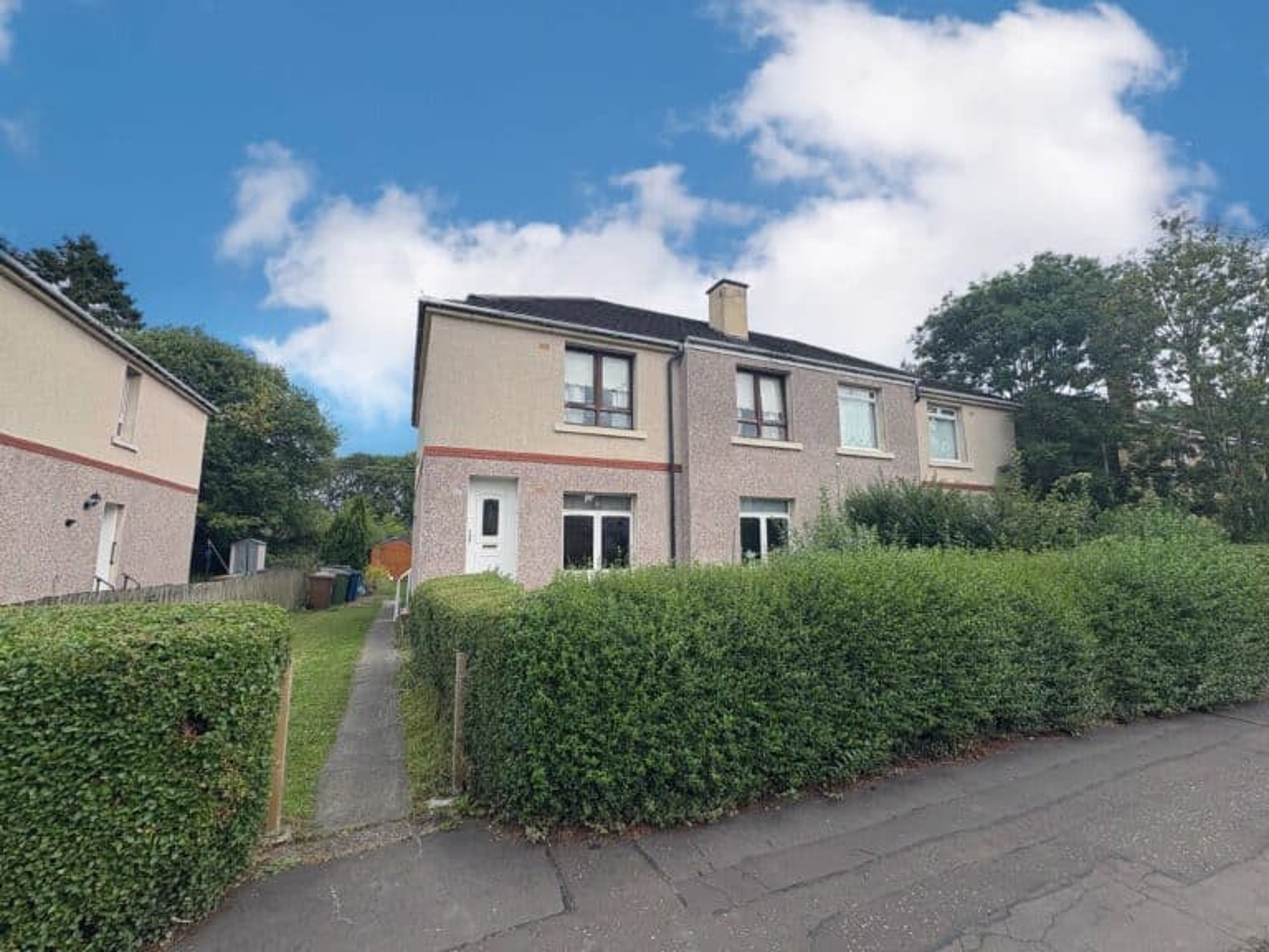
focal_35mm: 14
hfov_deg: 102.1
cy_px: 476
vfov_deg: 85.7
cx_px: 634
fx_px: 513
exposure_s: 1/1217
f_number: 2.2
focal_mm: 2.22
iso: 50
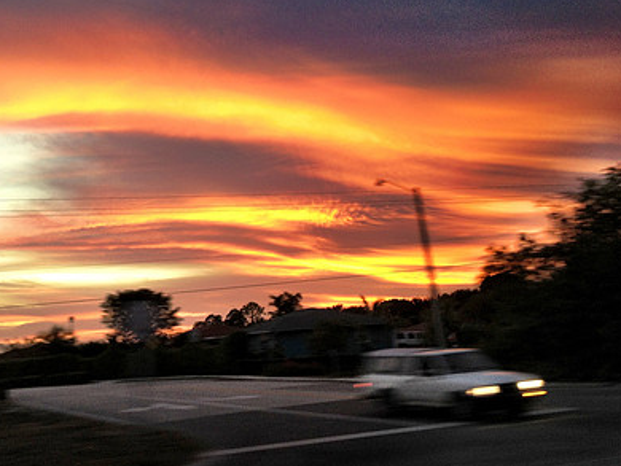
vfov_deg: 28.1
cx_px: 175
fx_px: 933
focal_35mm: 52
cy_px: 212
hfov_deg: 36.2
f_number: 2.4
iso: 80
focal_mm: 4.28
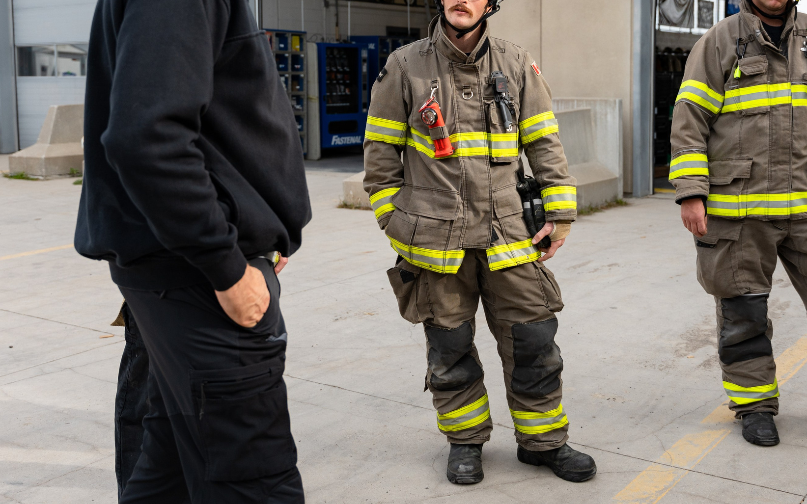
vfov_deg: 27.8
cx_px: 503
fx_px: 1012
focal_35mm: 46
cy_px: 162
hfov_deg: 43.2
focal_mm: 27.7
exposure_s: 1/1250
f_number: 2.8
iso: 200
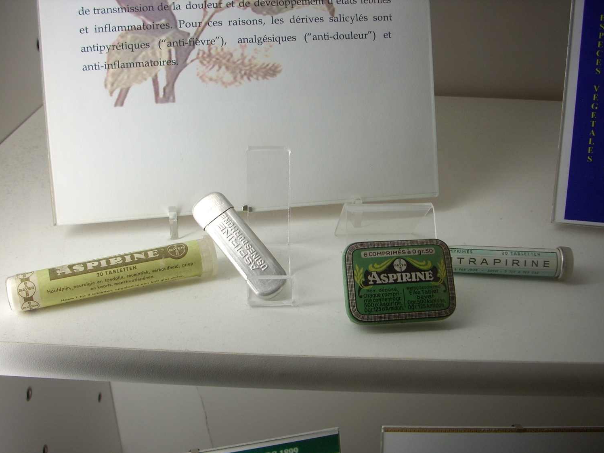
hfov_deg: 49.0
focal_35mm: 38
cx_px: 302
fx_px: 663
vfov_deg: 37.7
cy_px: 226
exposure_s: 1/77.8
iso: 64
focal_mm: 6.2
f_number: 2.8
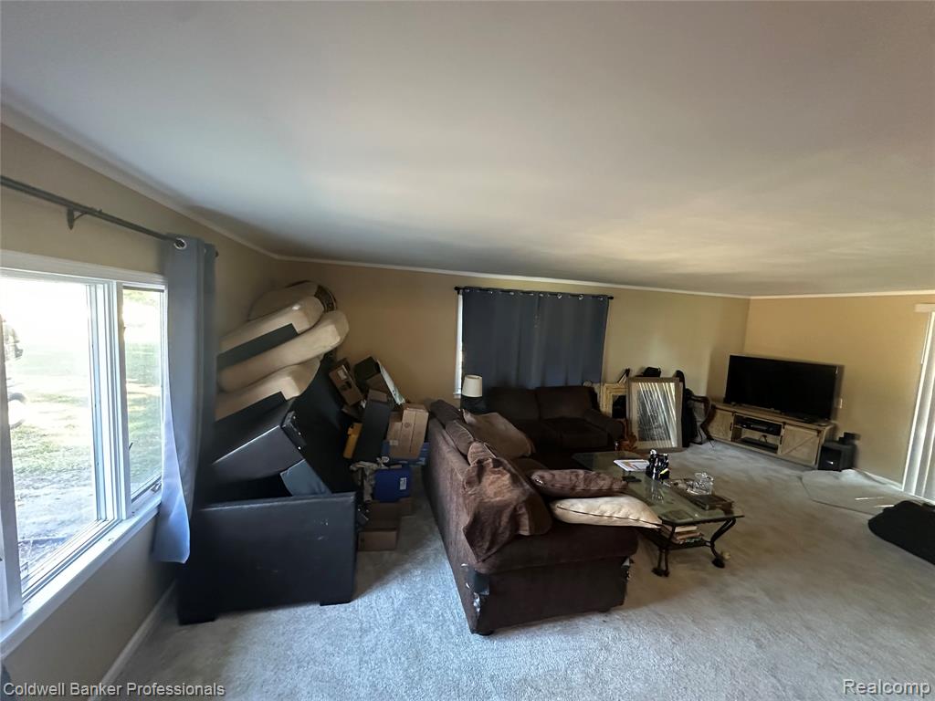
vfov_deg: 85.7
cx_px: 468
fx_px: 378
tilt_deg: -4.1
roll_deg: -2.8
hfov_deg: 102.1
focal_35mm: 14
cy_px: 350
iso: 1000
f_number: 2.2
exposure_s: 1/40
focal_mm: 2.22
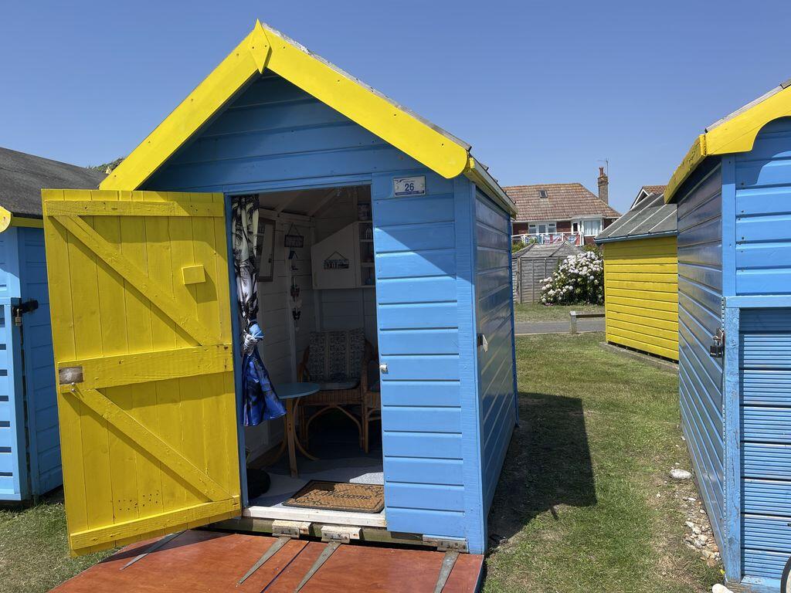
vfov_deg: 54.9
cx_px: 396
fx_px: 571
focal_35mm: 25
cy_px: 296
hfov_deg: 69.4
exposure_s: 1/3788
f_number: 1.6
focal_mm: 5.1
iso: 32
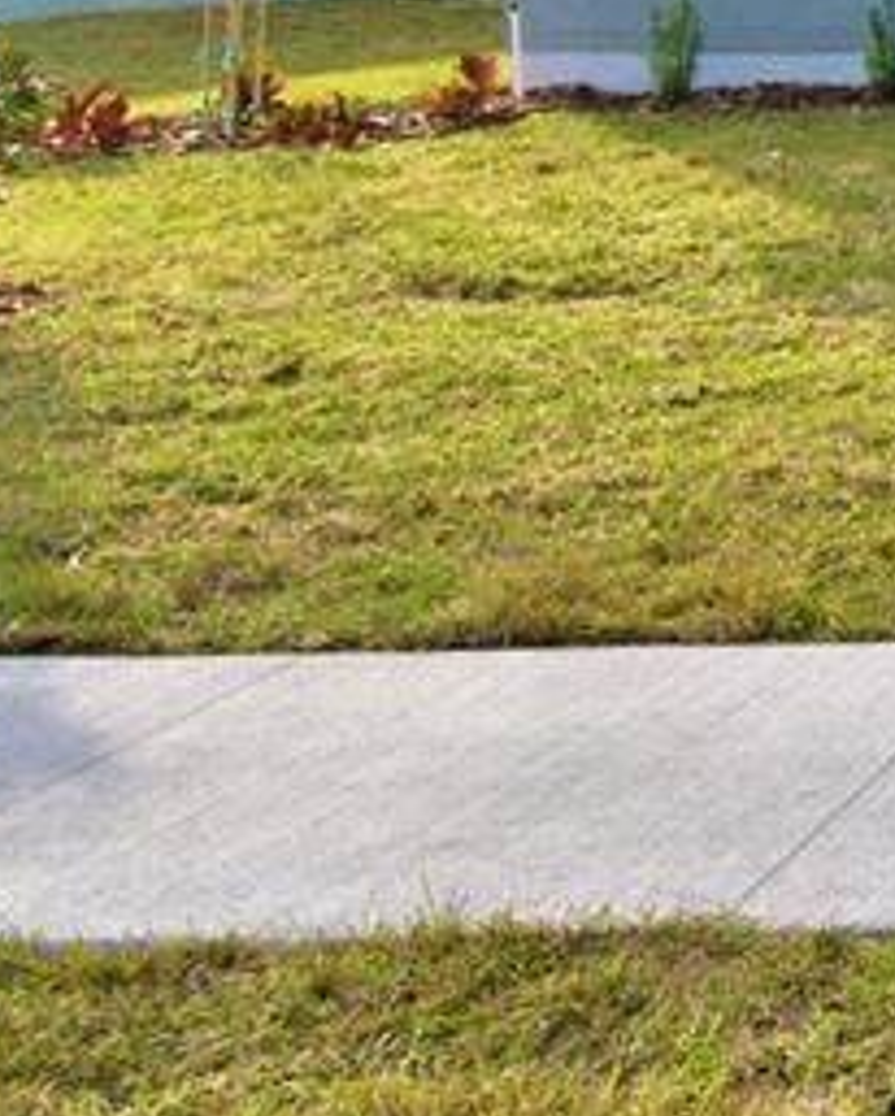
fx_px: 2348
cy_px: -165
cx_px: 2098
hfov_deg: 14.7
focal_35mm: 71
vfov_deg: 24.6
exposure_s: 1/1000
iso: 100
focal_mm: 13
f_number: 4.8
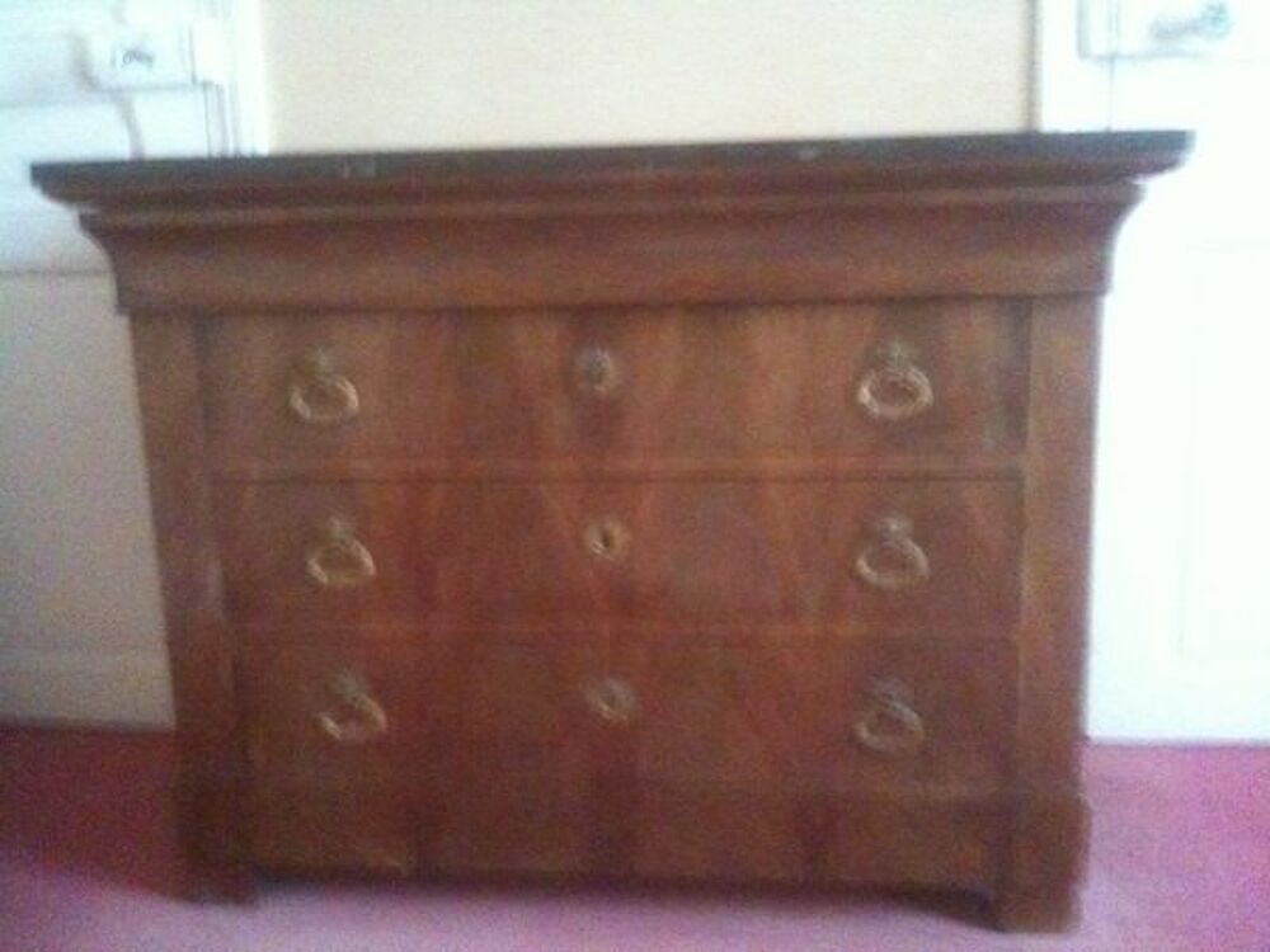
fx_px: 1284
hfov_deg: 52.6
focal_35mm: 35
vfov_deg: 40.7
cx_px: 635
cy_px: 476
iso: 1000
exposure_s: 1/10
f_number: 2.8
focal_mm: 3.85
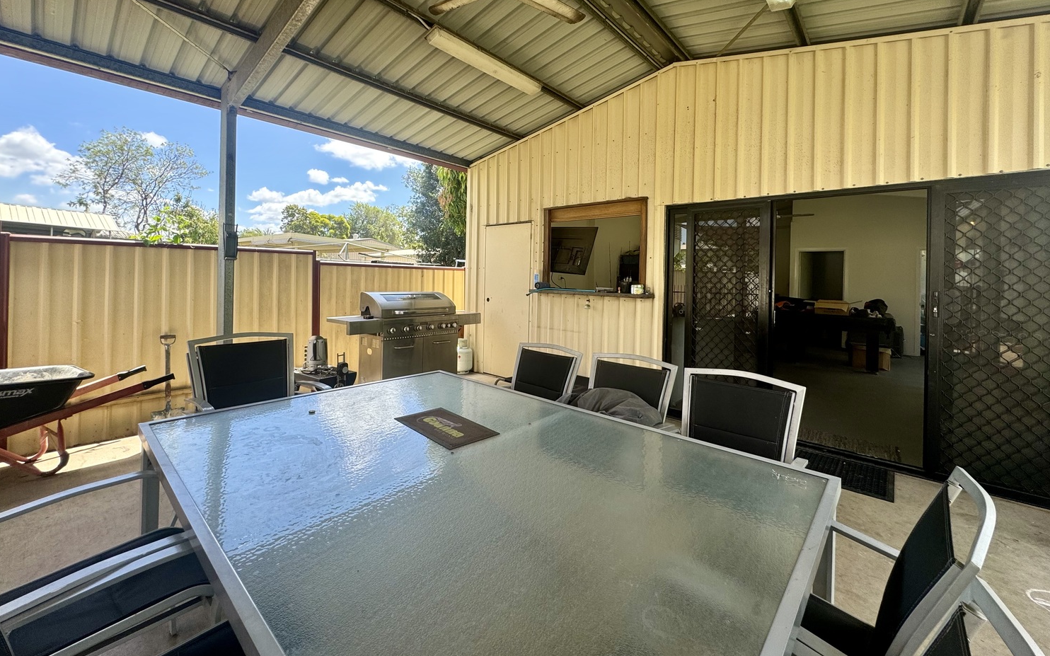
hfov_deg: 101.5
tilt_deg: +0.0
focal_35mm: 15
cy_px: 278
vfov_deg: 74.3
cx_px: 523
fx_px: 429
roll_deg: -0.6
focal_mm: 2.22
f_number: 2.2
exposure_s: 1/327
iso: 40
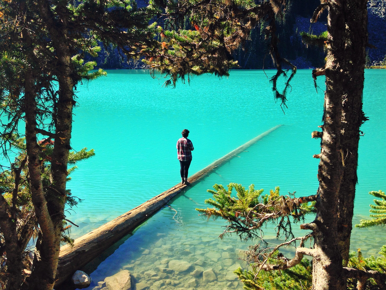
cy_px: 145
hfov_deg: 55.4
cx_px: 193
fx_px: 368
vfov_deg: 42.9
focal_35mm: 33
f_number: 2.4
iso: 50
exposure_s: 1/713
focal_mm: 4.12
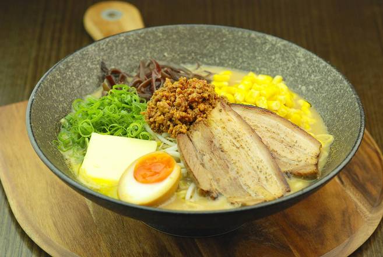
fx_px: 1358
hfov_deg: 16.1
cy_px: 128
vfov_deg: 10.8
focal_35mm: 128
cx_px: 192
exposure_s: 1/200
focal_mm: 85
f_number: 5.6
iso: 400
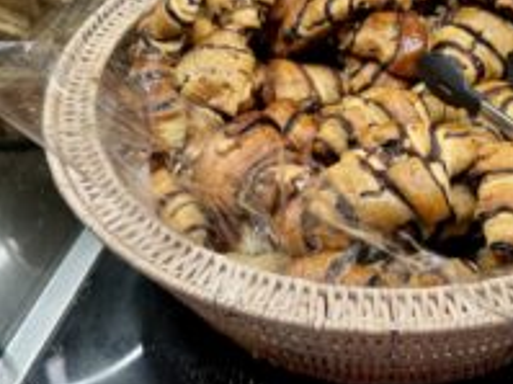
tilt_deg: -43.5
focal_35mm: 47
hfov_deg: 39.5
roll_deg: +0.6
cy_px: 170
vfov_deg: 30.8
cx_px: 379
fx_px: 696
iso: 100
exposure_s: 1/100
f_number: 1.5
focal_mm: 5.7
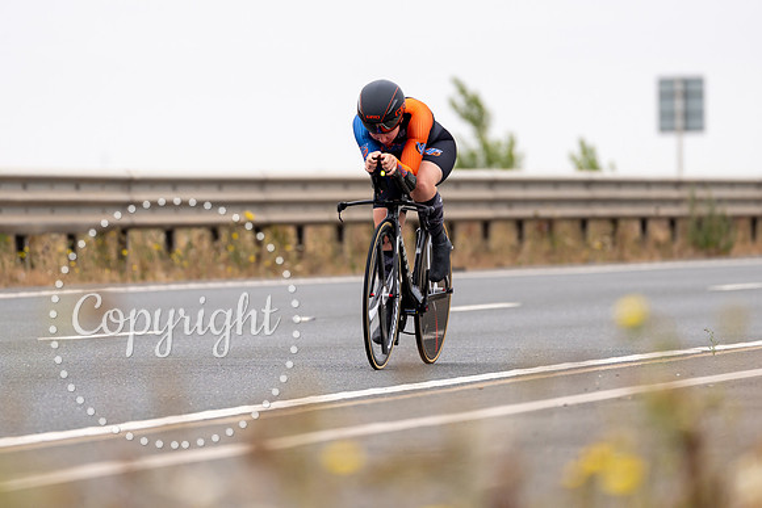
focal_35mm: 369
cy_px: 211
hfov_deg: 5.6
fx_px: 7809
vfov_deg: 3.7
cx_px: 400
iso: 100
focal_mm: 200
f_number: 2.8
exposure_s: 1/800
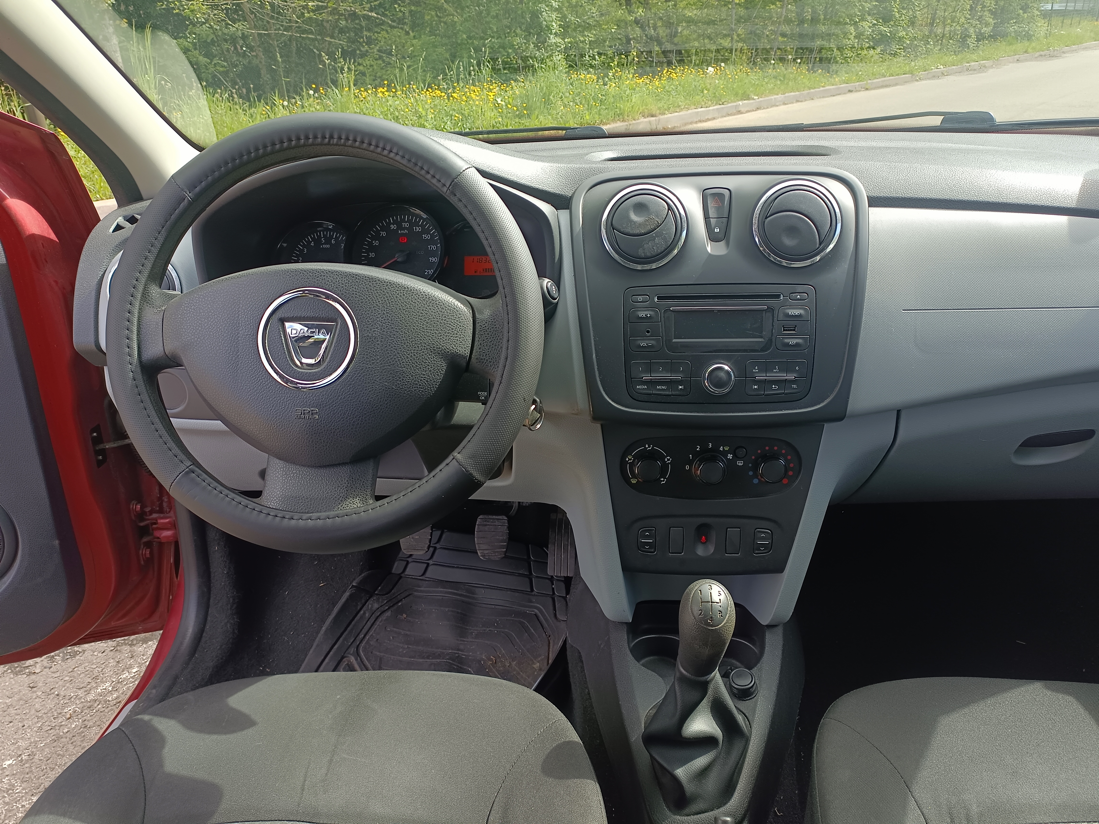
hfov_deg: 69.4
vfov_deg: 54.9
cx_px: 550
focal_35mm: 25
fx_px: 794
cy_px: 412
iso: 113
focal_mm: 4.74
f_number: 1.79
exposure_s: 1/100
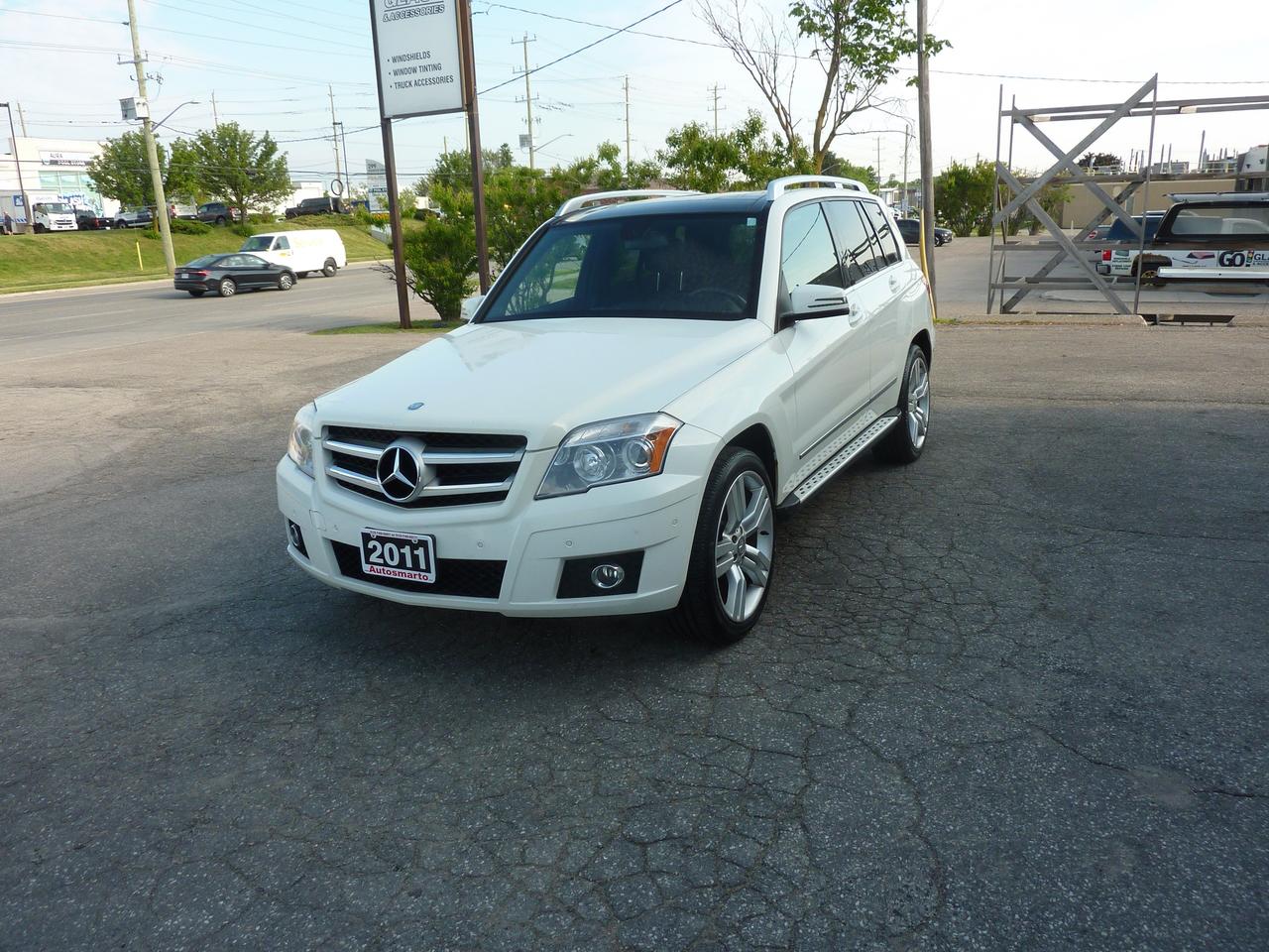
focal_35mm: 25
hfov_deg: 69.4
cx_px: 634
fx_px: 916
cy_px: 476
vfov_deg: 54.9
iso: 80
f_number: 4
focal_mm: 4.1
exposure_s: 1/200
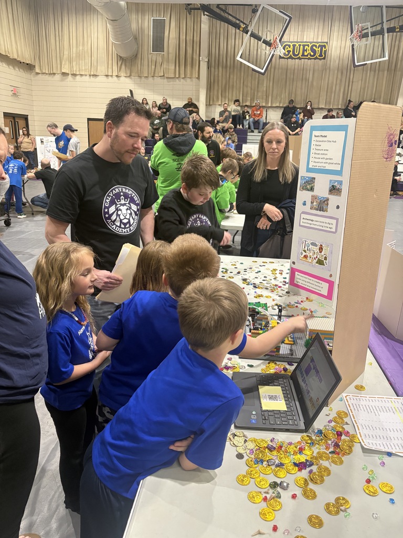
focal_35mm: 26
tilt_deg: -16.7
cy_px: 269
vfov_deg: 67.3
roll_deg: -2.8
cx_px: 202
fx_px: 404
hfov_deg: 53.1
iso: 320
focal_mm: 5.96
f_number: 1.6
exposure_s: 1/60
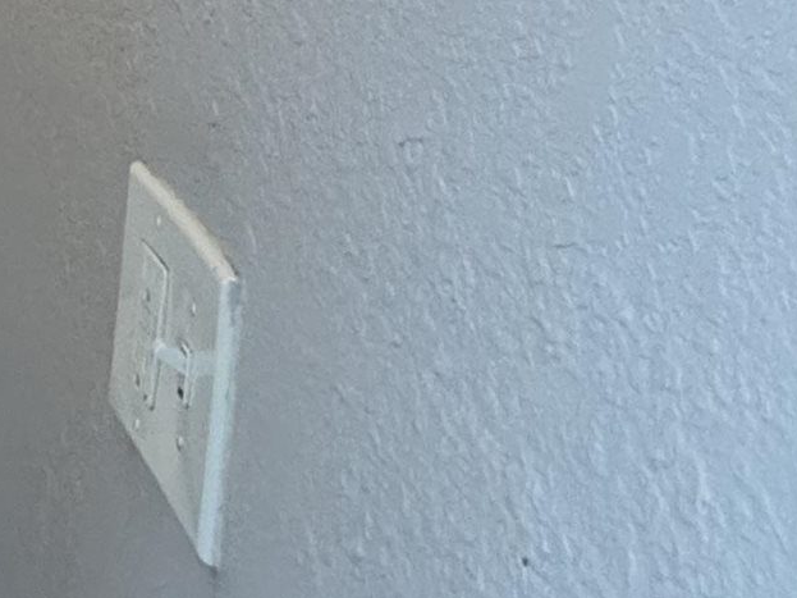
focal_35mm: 69
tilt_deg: -7.9
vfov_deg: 18.9
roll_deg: -1.5
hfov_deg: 19.0
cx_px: -743
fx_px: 1588
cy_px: -287
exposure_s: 1/60
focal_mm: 2.22
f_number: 2.2
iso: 250
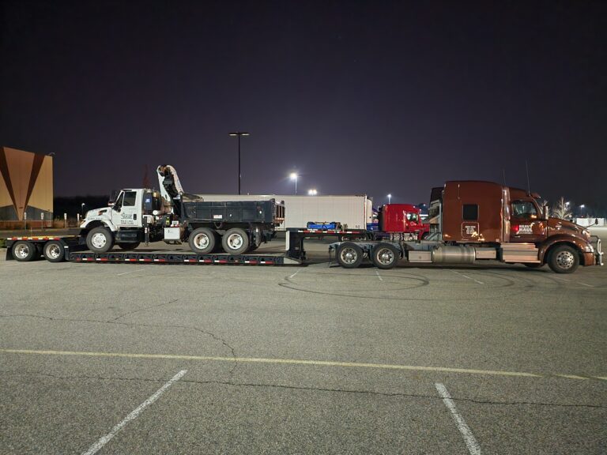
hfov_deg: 73.9
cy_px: 228
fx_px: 403
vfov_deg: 58.9
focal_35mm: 23
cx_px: 304
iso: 1600
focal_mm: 6.4
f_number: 1.8
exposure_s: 1/9
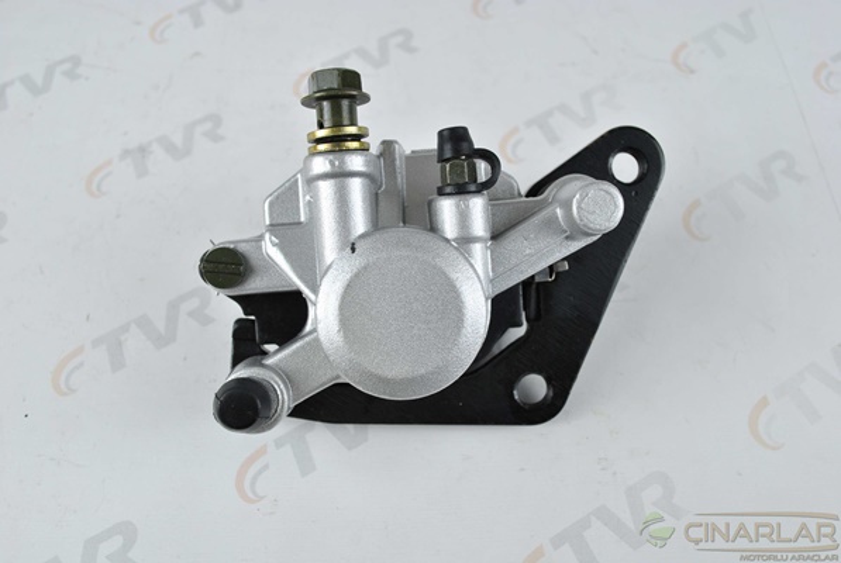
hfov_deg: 53.1
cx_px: 420
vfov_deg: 37.0
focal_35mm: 36
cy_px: 282
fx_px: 842
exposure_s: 1/20
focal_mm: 24
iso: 200
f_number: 6.3
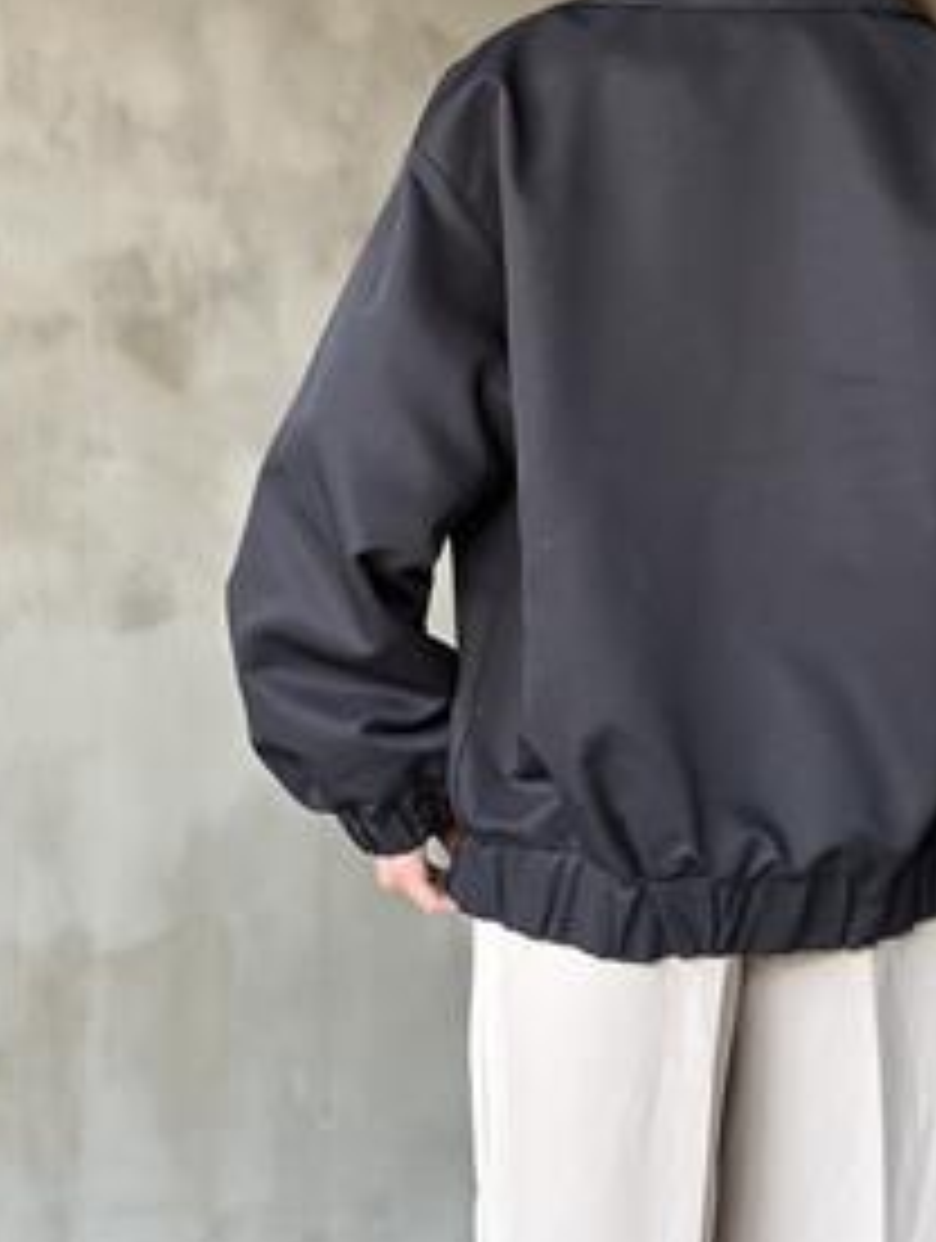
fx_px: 2660
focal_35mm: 74
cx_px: 662
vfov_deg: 26.1
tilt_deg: +1.8
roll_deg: -1.4
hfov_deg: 19.9
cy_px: 360
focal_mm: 6.86
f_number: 1.78
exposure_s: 1/40
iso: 400
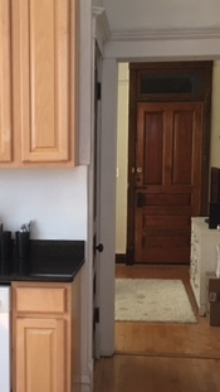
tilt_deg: -8.5
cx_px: 33
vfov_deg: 32.1
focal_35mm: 65
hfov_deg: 18.3
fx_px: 674
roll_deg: +0.3
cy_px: 266
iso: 25
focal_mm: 4.15
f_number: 2.2
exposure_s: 1/30
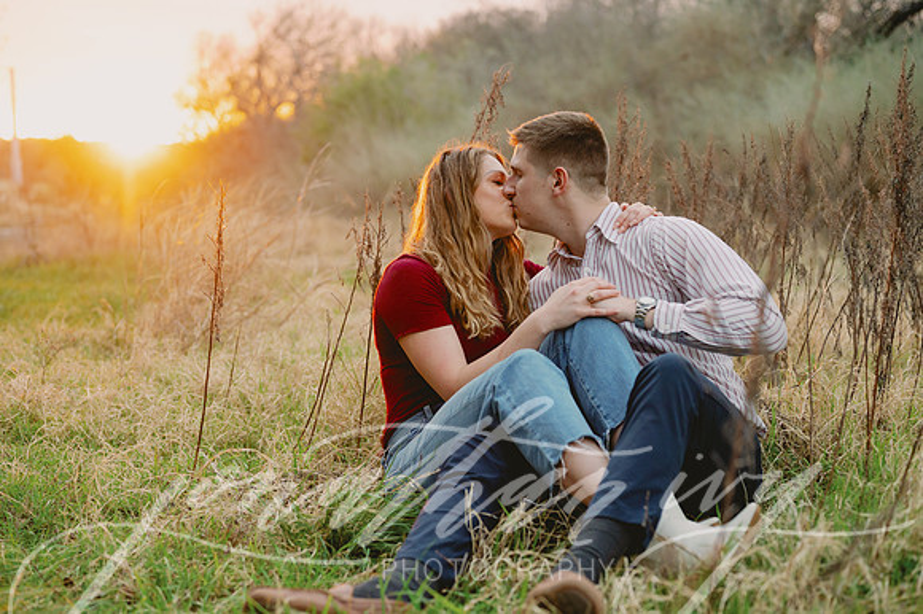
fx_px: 1281
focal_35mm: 50
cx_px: 462
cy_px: 307
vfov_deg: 27.0
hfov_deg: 39.6
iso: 800
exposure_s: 1/640
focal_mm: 50
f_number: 2.8
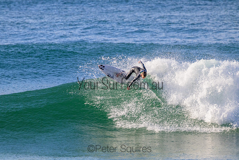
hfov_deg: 2.6
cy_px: 80
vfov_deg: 1.7
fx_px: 5312
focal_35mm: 800
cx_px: 120
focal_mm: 800
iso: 2000
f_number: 11
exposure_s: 1/2000
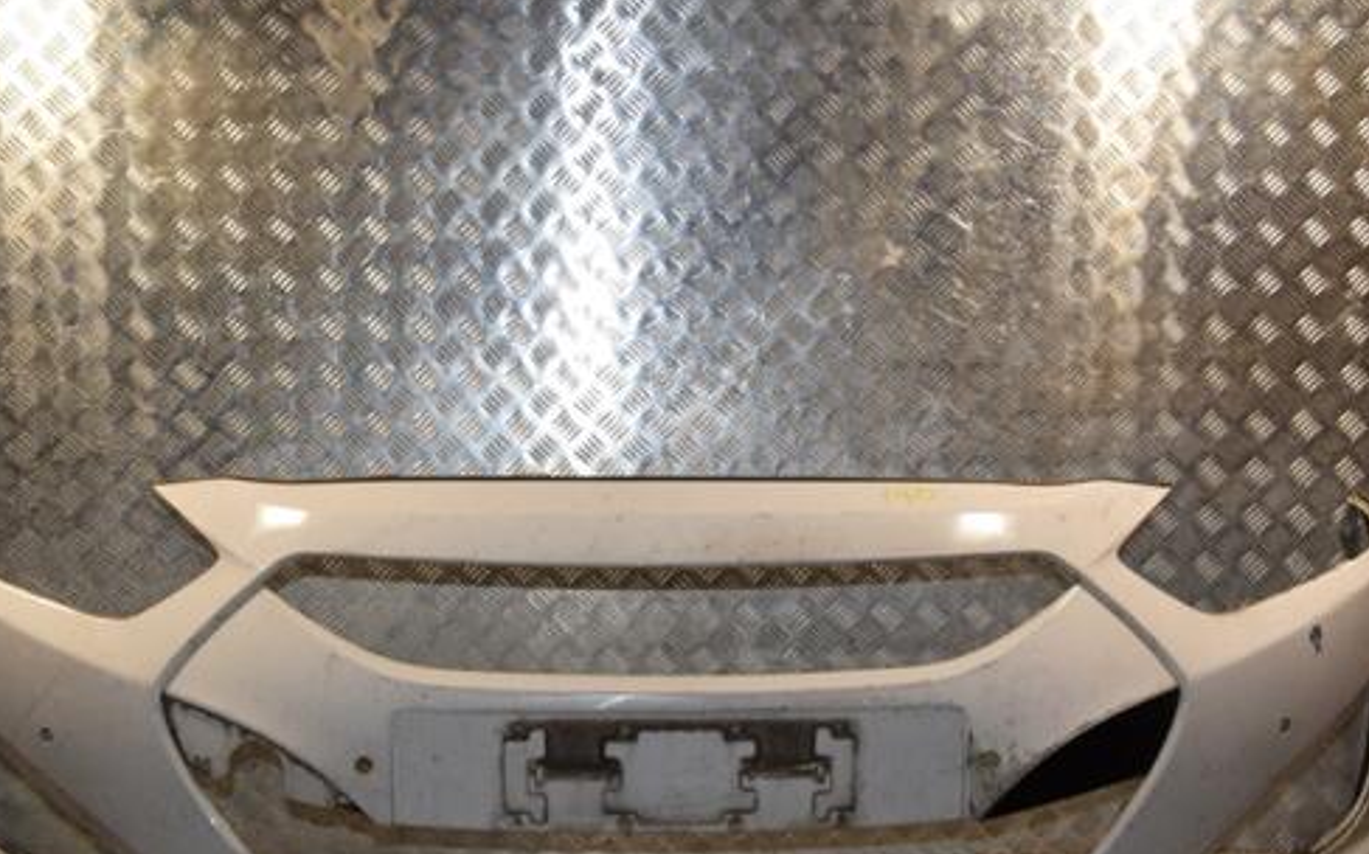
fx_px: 1828
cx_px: 649
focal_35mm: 49
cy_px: 545
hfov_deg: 41.1
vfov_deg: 26.2
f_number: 10
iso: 800
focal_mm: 26
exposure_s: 1/200
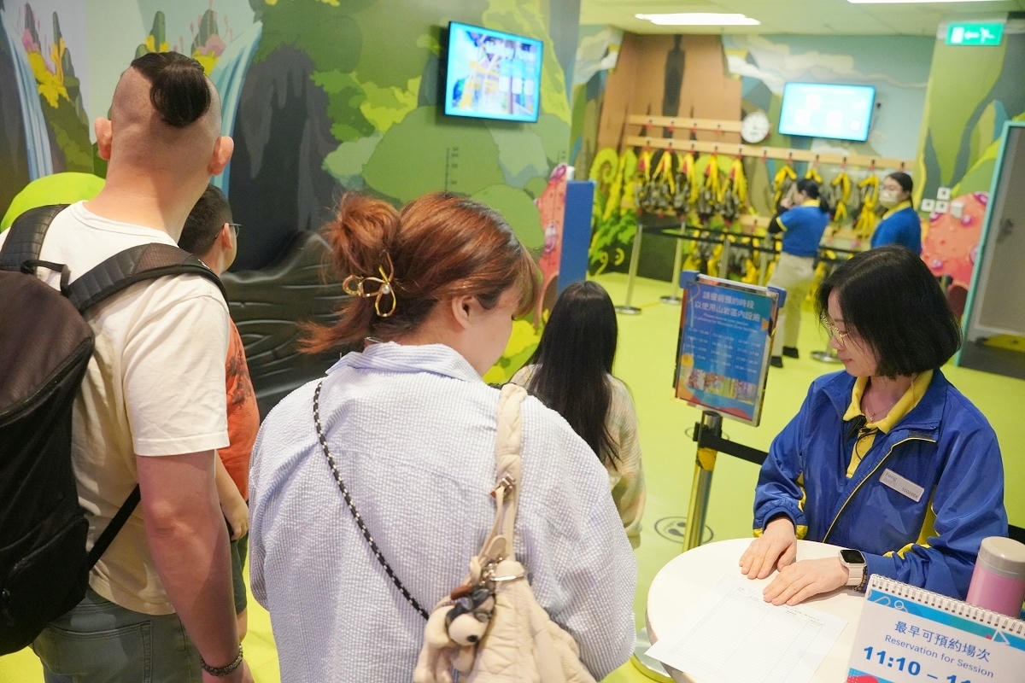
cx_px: 512
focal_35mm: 28
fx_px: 797
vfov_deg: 46.4
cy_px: 342
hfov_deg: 65.5
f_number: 4
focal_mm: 28
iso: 10000
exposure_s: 1/160
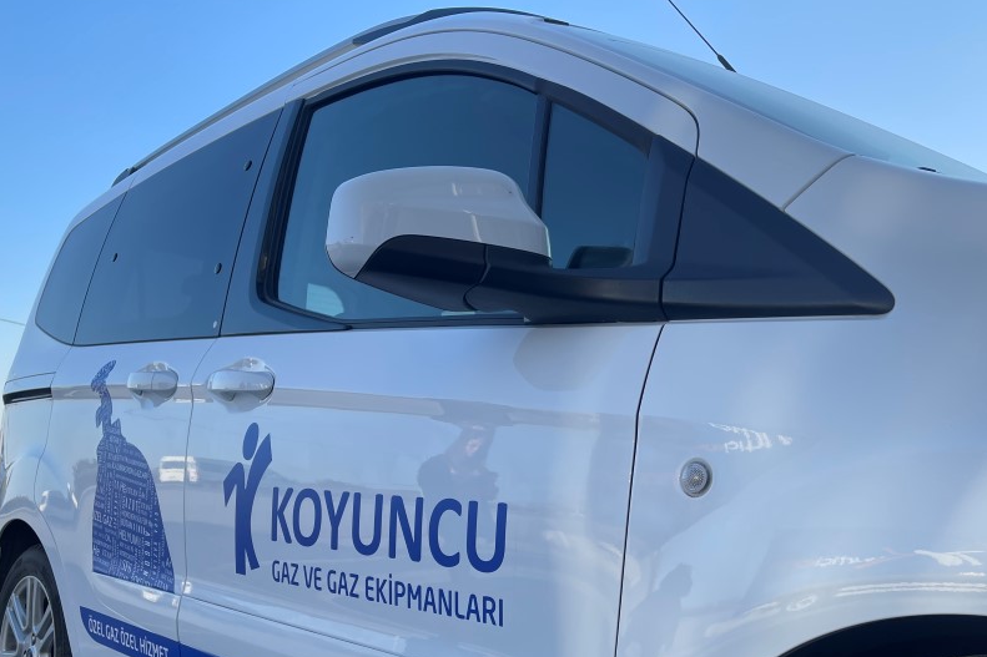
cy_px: 472
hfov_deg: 54.3
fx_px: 959
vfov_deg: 37.1
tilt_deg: +1.6
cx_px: 553
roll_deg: -2.0
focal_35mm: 35
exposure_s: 1/969
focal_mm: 5.1
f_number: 1.6
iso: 32
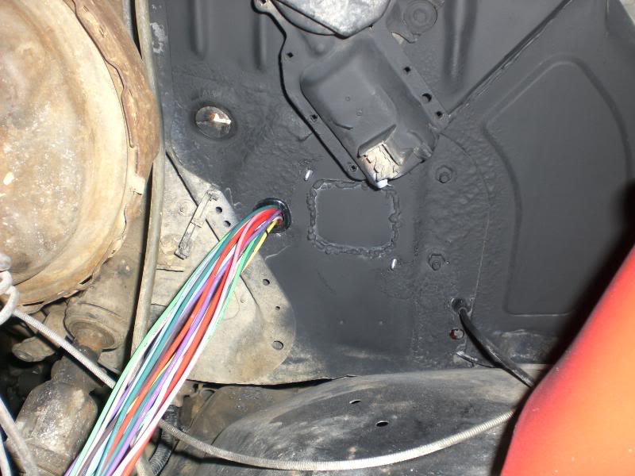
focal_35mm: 38
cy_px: 238
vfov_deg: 37.7
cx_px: 318
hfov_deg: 49.0
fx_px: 697
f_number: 3.1
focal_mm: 6.3
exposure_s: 1/60
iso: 100
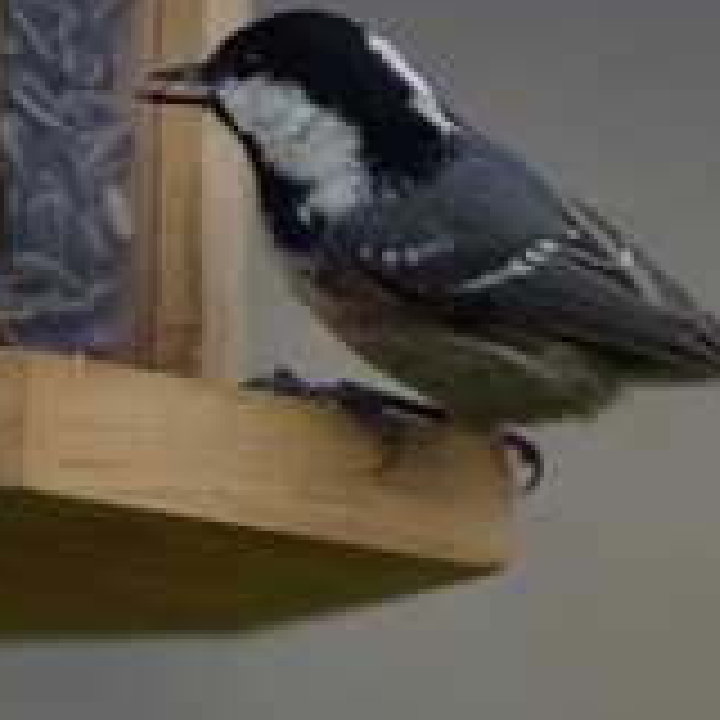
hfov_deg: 1.8
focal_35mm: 981
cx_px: 441
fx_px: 23085
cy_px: 198
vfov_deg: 1.8
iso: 400
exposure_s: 1/250
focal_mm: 300
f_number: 4
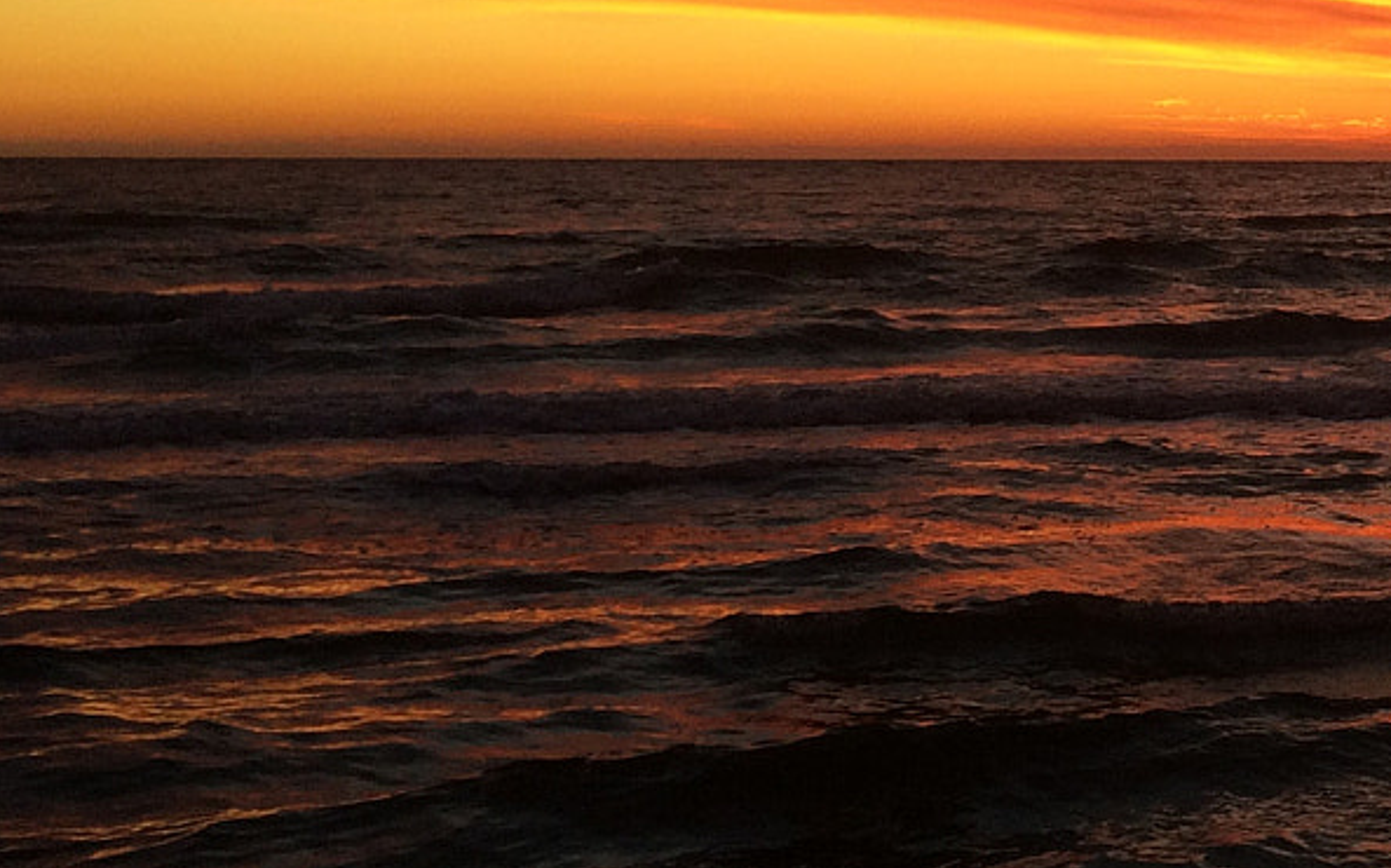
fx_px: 3145
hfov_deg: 22.1
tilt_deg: +3.8
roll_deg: -1.0
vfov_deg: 15.4
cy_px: -16
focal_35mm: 83
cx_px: 1858
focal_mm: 4.15
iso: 50
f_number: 2.2
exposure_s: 1/120
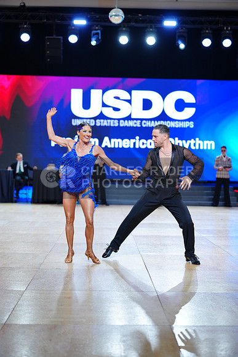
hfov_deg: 22.3
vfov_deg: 32.9
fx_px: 605
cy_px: 178
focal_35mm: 61
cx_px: 119
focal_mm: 61
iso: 320
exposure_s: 1/400
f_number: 2
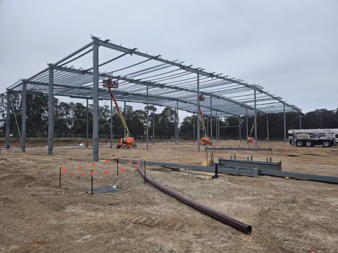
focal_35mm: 23
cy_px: 126
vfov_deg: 58.9
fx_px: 225
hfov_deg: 73.9
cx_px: 169
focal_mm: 5.4
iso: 25
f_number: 1.8
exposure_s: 1/2099
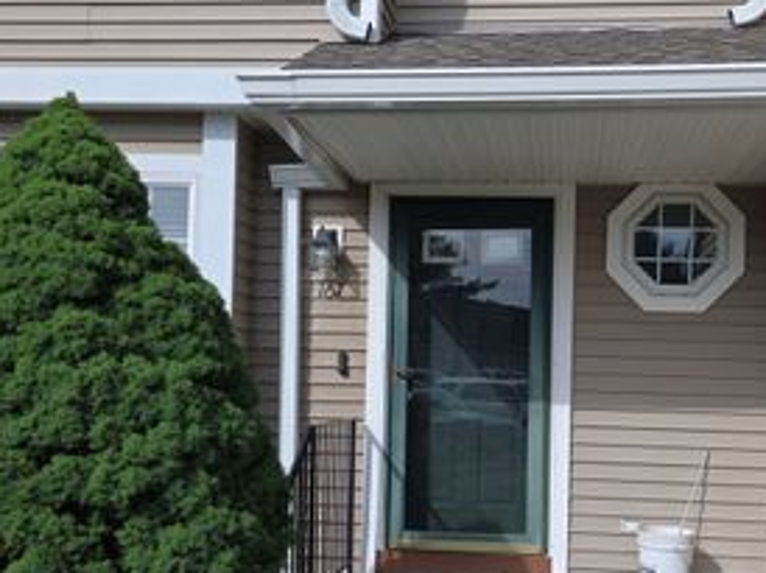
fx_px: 929
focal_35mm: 42
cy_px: 354
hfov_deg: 44.5
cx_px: 470
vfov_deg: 34.1
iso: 25
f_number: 1.8
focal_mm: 5.4
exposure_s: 1/2000
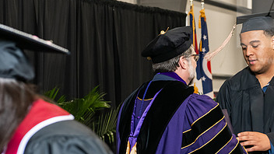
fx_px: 879
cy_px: 77
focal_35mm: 121
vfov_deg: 10.0
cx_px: 213
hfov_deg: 17.6
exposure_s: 1/200
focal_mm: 70
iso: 2500
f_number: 5
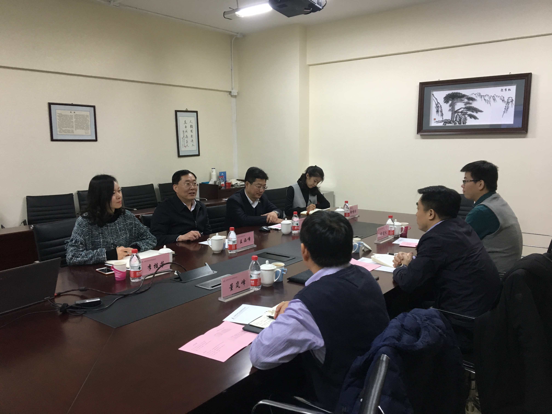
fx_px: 462
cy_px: 207
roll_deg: +0.7
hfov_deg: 61.7
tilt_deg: -8.7
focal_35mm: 29
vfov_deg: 48.2
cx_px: 276
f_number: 2.2
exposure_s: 1/33
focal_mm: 4.15
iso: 125
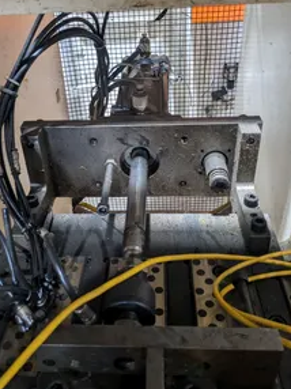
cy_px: 186
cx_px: 126
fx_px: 393
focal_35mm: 35
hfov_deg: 40.6
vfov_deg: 52.6
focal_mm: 5.43
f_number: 1.89
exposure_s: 1/24
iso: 276
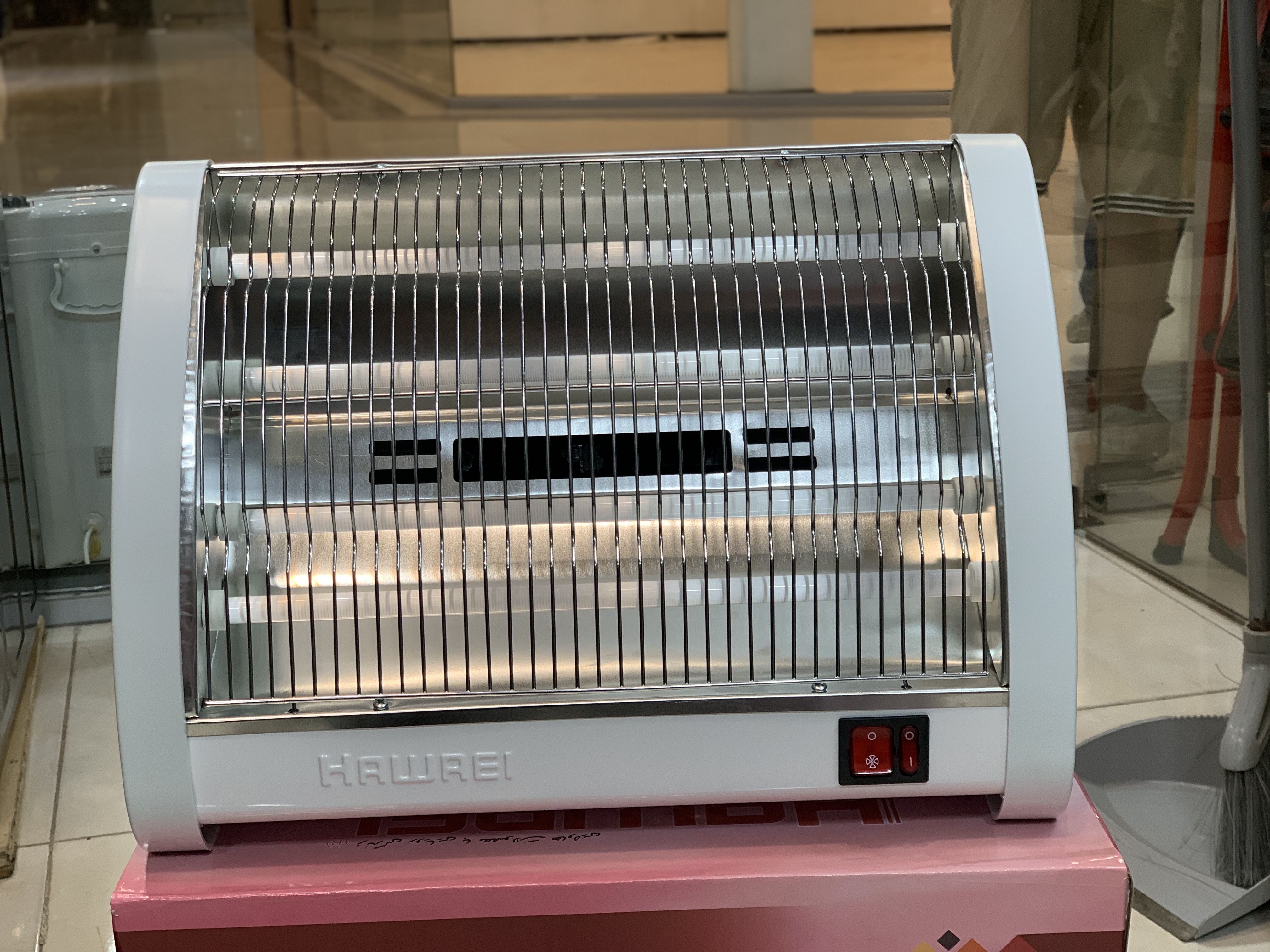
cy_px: 476
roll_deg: +2.0
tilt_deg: -14.4
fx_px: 1908
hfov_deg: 36.8
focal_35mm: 52
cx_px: 635
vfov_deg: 28.0
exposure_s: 1/100
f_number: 2.4
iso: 80
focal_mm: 6
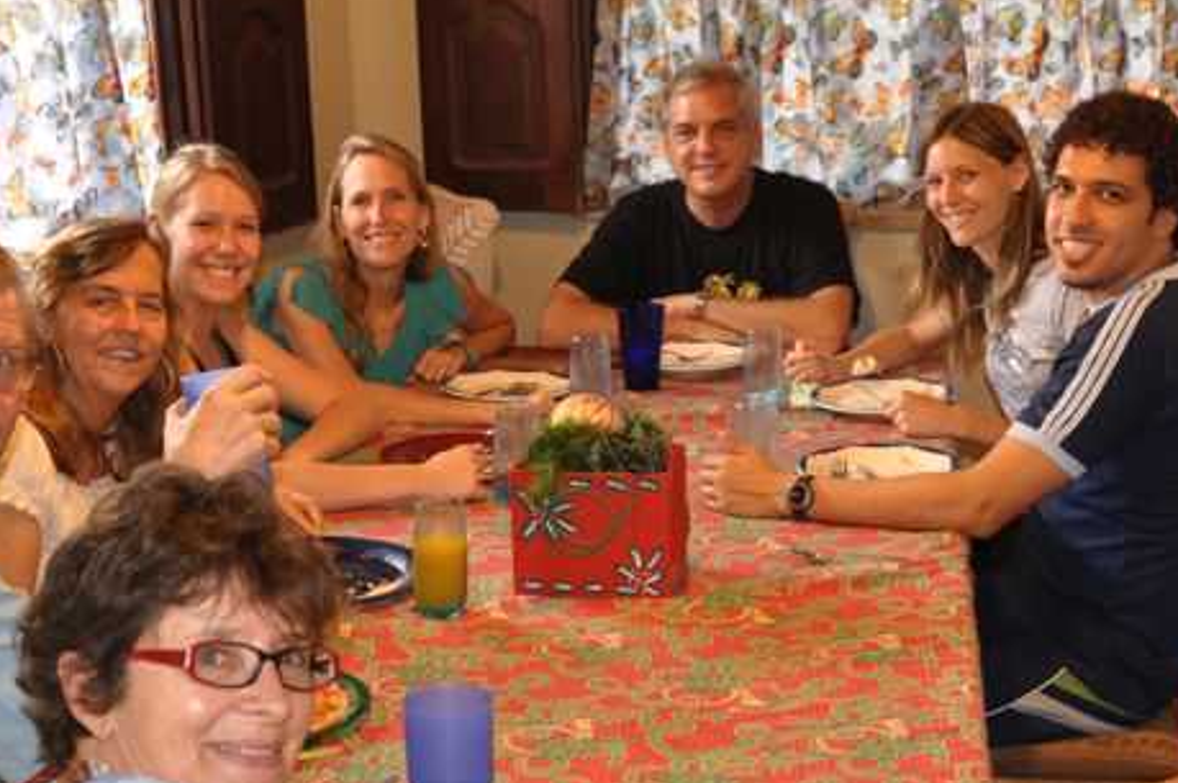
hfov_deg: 29.7
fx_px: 2223
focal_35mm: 68
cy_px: 620
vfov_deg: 19.8
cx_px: 590
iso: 400
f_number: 3.8
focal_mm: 26
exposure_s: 1/15
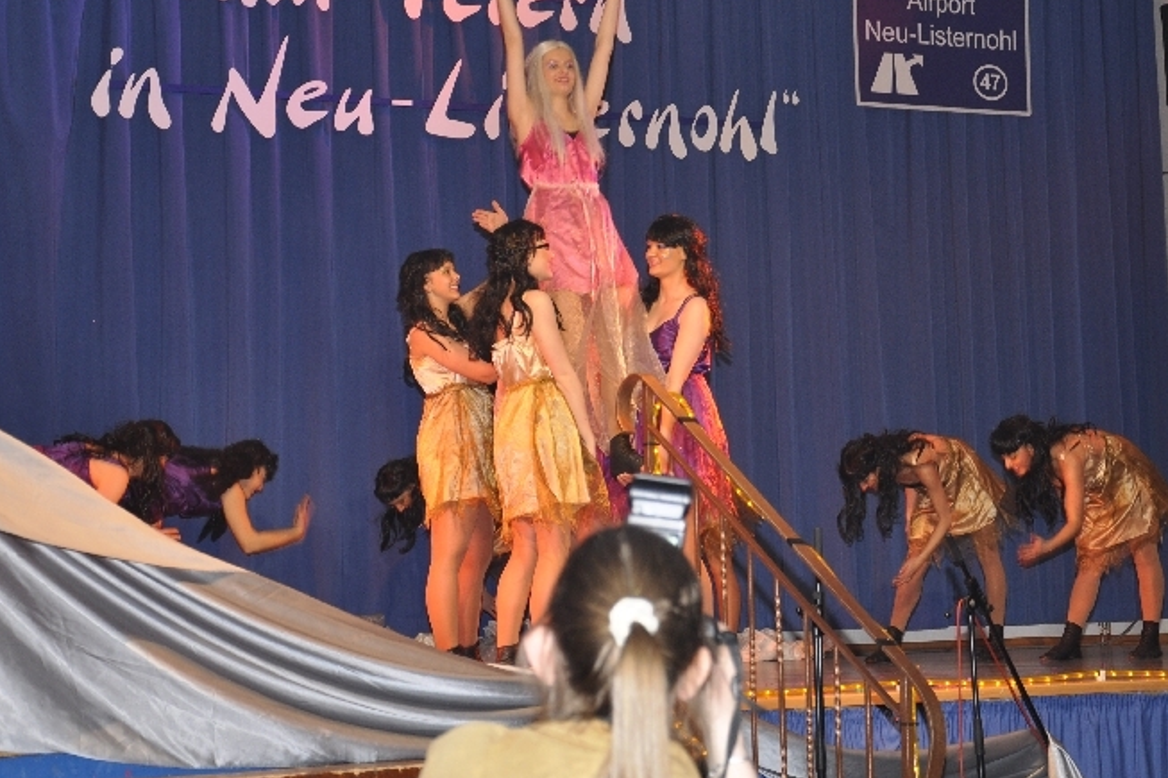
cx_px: 572
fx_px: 2679
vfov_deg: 16.5
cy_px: 369
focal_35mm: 83
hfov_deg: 24.6
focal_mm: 45
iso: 400
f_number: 4.8
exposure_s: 1/60
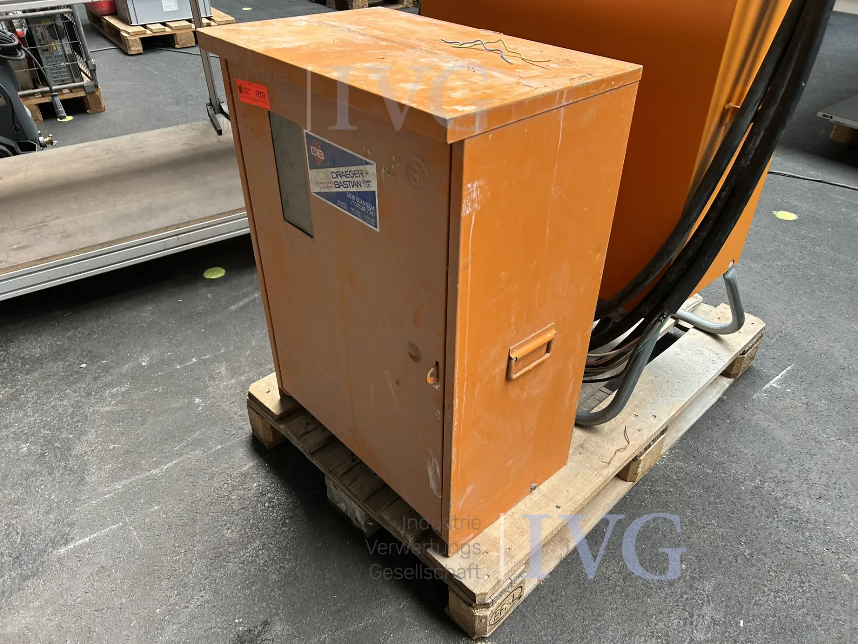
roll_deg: +0.7
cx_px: 429
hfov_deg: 67.3
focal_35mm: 26
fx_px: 644
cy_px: 322
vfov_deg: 53.1
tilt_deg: -39.0
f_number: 1.5
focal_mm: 5.7
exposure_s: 1/121
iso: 125
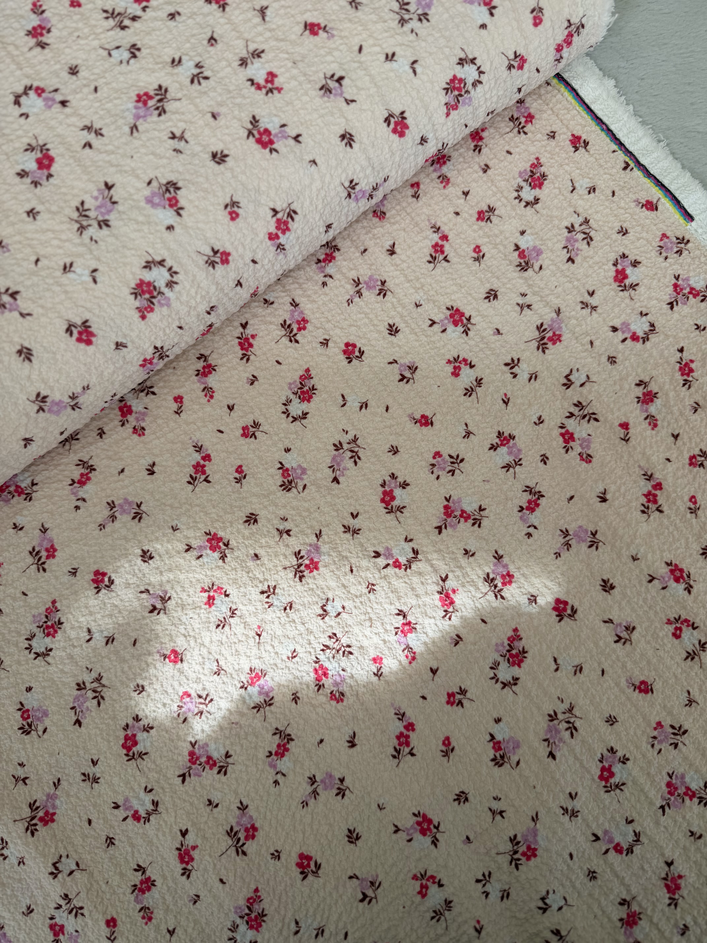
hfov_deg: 56.8
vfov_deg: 71.6
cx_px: 354
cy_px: 472
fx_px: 654
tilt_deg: -81.8
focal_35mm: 24
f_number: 1.78
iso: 80
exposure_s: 1/788
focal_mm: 6.76
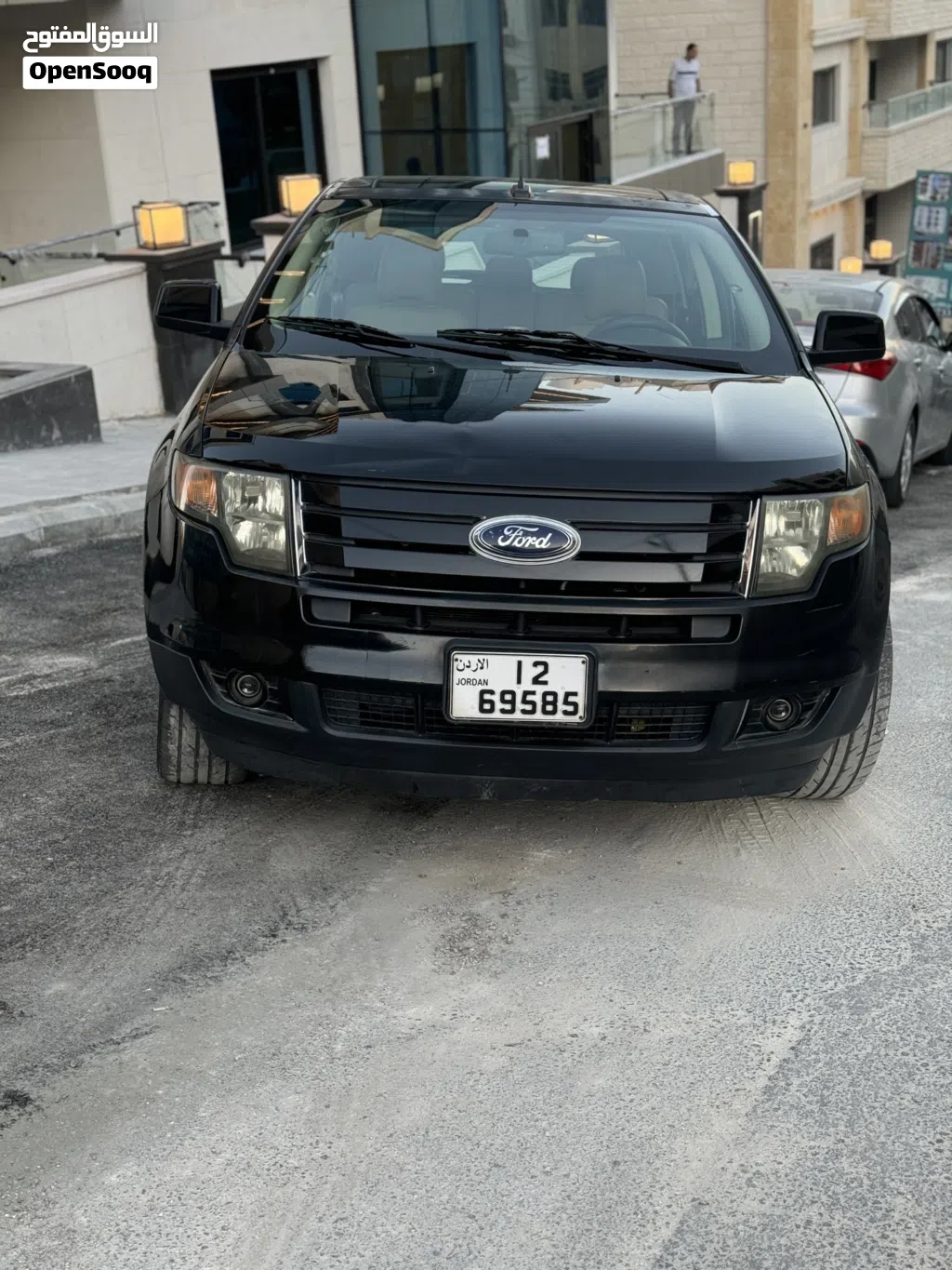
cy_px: 635
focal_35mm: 48
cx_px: 476
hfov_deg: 30.3
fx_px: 1760
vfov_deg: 39.7
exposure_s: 1/133
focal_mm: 6.76
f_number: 1.78
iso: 80
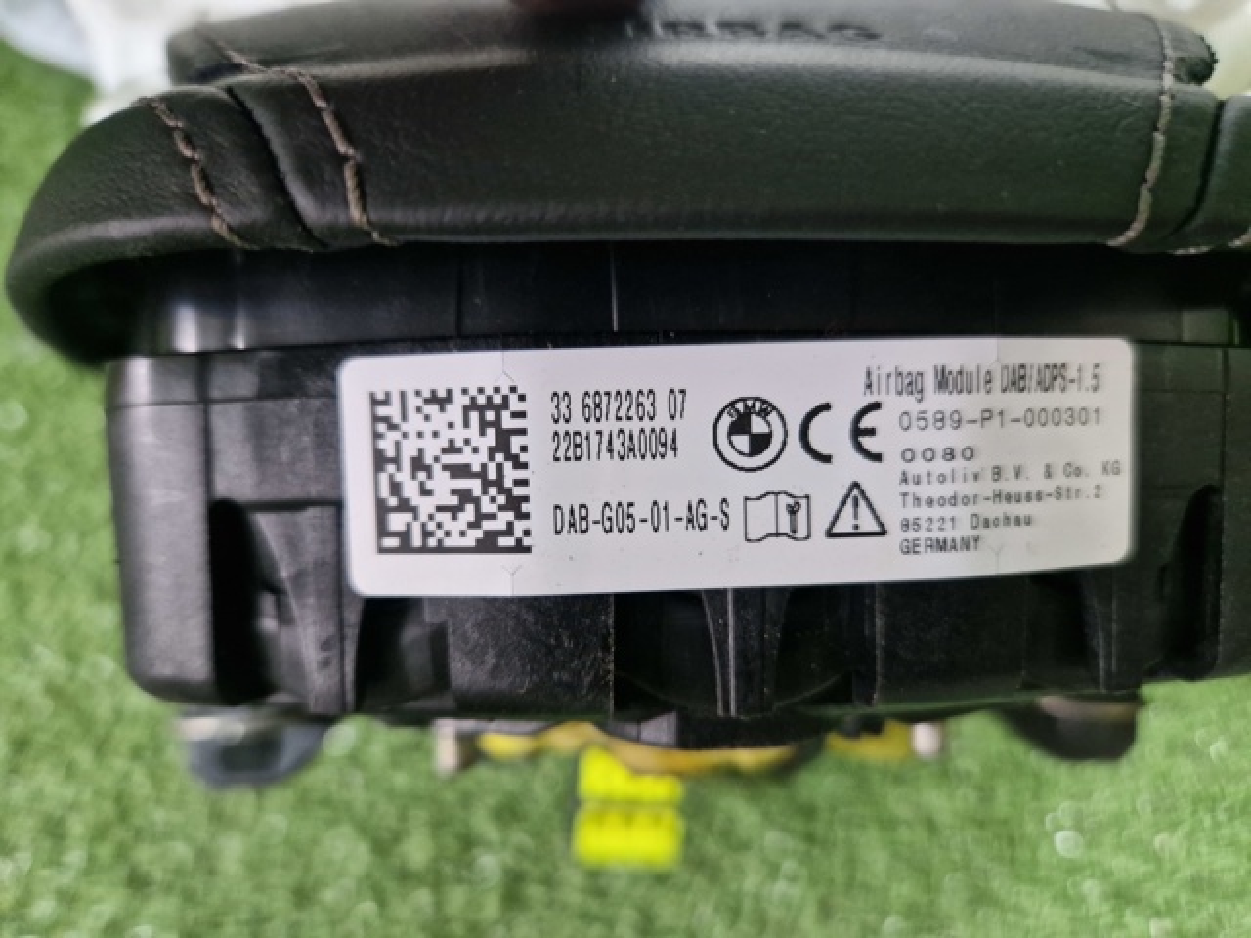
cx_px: 626
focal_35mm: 23
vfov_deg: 58.9
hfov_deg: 73.9
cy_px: 469
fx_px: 831
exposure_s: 1/50
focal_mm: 5.4
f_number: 1.8
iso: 640
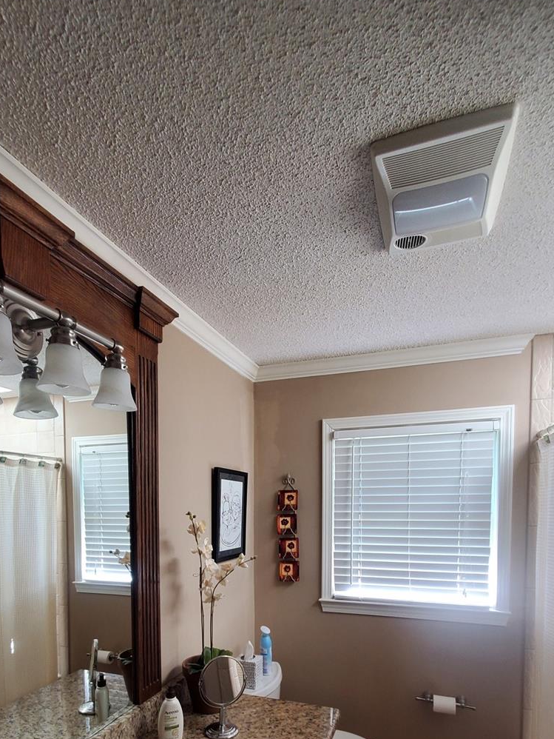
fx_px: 427
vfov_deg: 77.0
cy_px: 535
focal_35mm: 20
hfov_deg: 66.0
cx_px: 264
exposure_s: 1/60
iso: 100
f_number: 2.2
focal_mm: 1.8
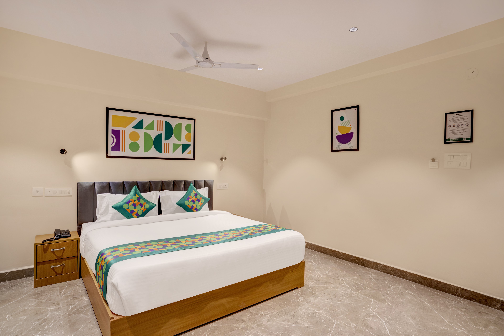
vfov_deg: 64.6
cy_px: 168
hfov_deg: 86.9
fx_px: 266
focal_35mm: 19
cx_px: 252
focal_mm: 19
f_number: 8
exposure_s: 1/5
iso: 200
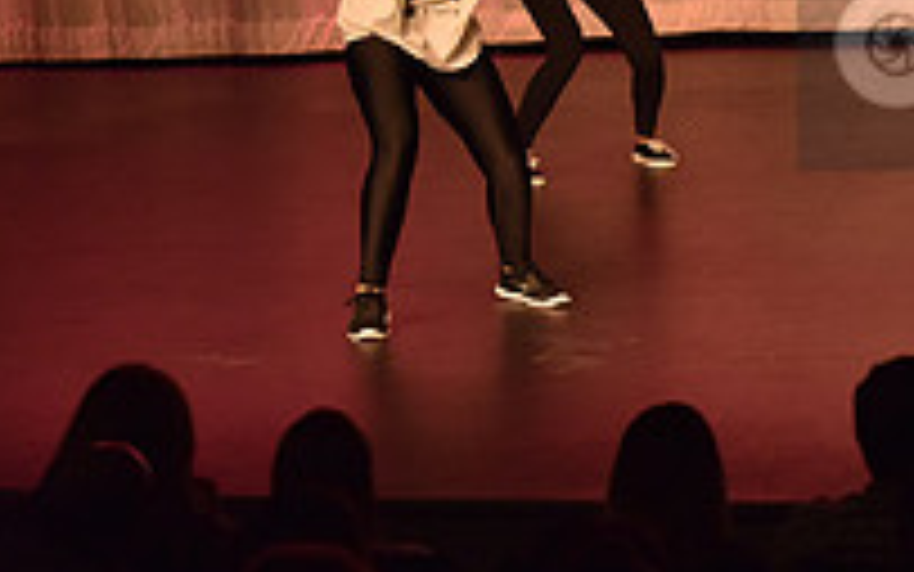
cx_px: 1288
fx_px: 6528
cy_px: 52
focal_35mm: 262
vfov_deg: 5.0
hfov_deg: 7.9
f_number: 4
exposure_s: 1/250
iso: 2000
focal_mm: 90
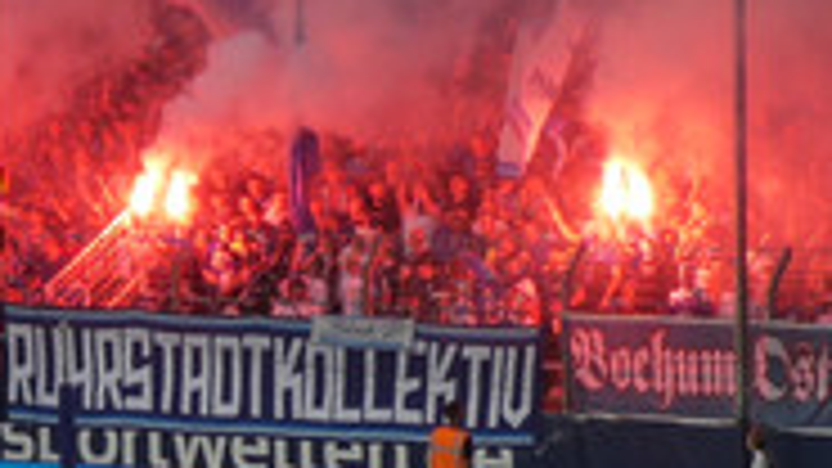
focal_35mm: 399
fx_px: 8801
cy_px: -54
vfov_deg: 3.0
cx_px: -85
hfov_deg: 5.4
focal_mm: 19
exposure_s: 1/100
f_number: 5.1
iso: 80
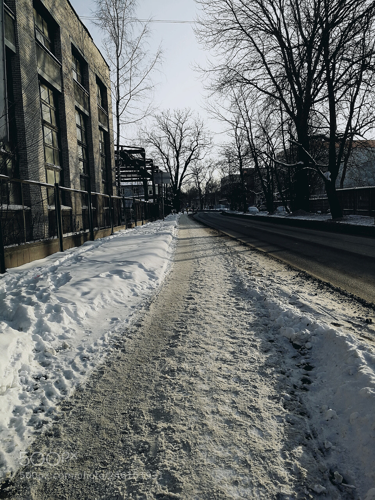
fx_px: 390
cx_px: 188
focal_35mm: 27
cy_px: 250
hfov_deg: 51.4
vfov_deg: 65.3
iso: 50
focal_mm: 3.95
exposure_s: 1/492
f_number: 2.2
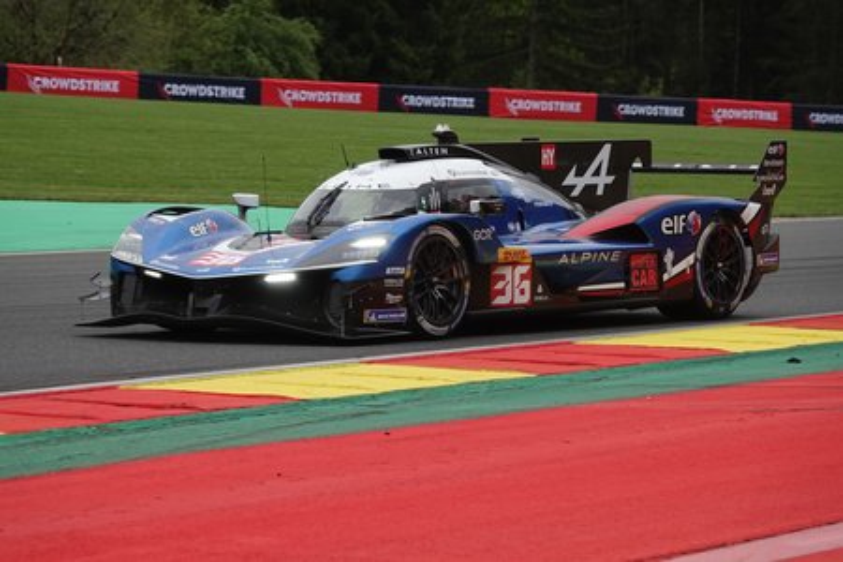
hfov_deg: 11.2
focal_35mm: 184
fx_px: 4308
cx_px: 422
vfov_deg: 7.5
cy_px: 281
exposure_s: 1/800
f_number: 4
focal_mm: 67.46
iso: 125
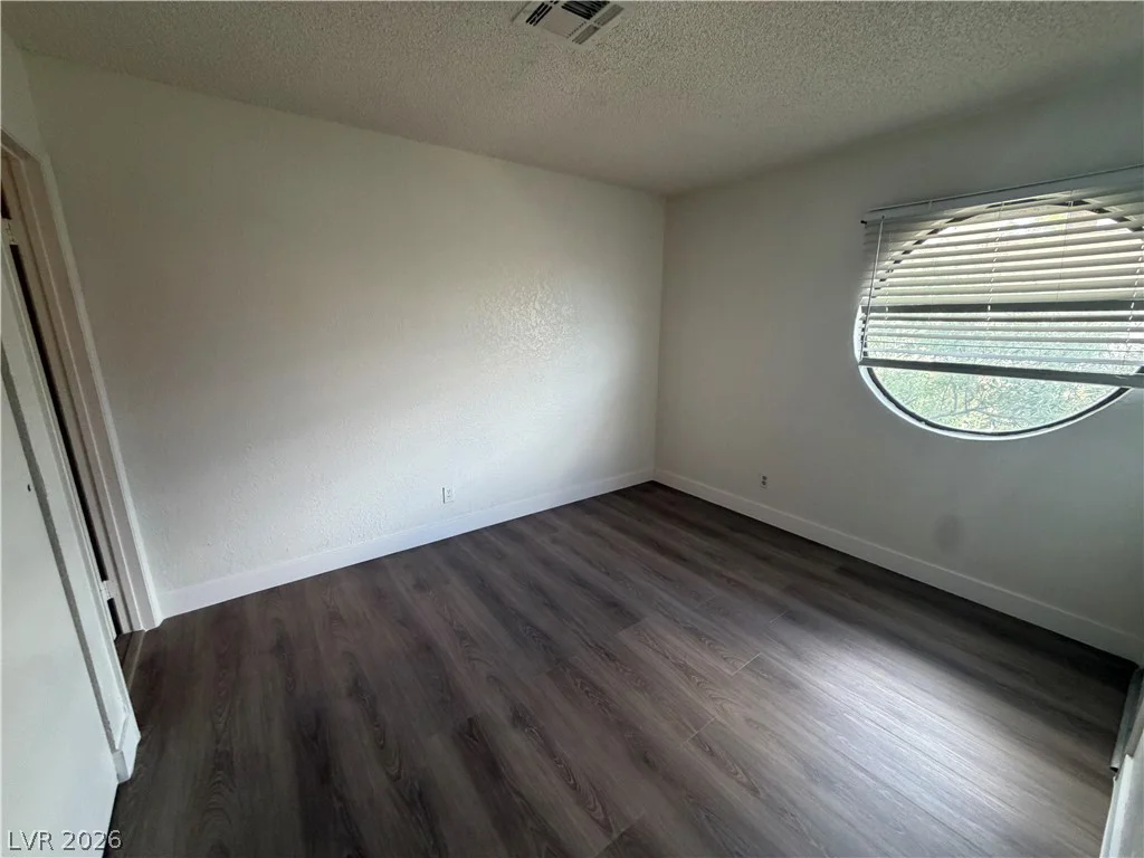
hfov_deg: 102.1
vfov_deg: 85.7
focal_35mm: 14
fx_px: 463
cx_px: 572
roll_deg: -0.3
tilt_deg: -13.5
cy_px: 429
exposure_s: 1/60
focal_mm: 2.22
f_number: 2.2
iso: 250
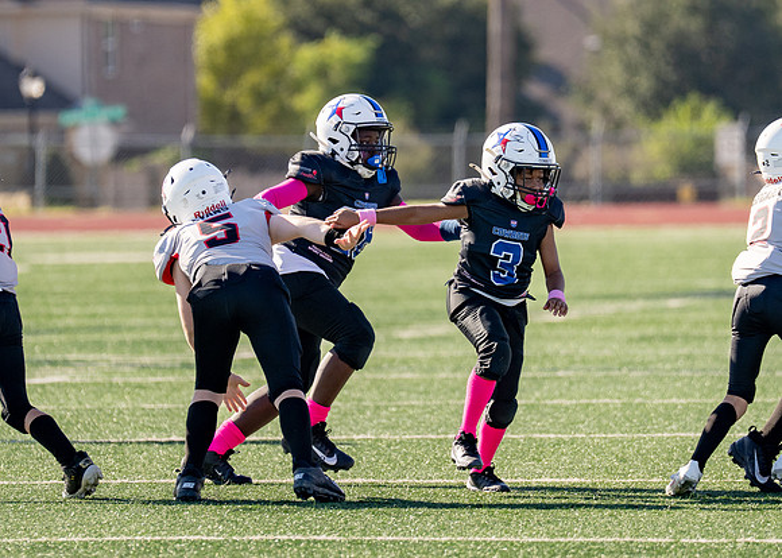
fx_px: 9167
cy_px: 248
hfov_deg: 4.9
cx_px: 418
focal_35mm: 413
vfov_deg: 3.5
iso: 160
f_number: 2.8
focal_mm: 200
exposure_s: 1/2000
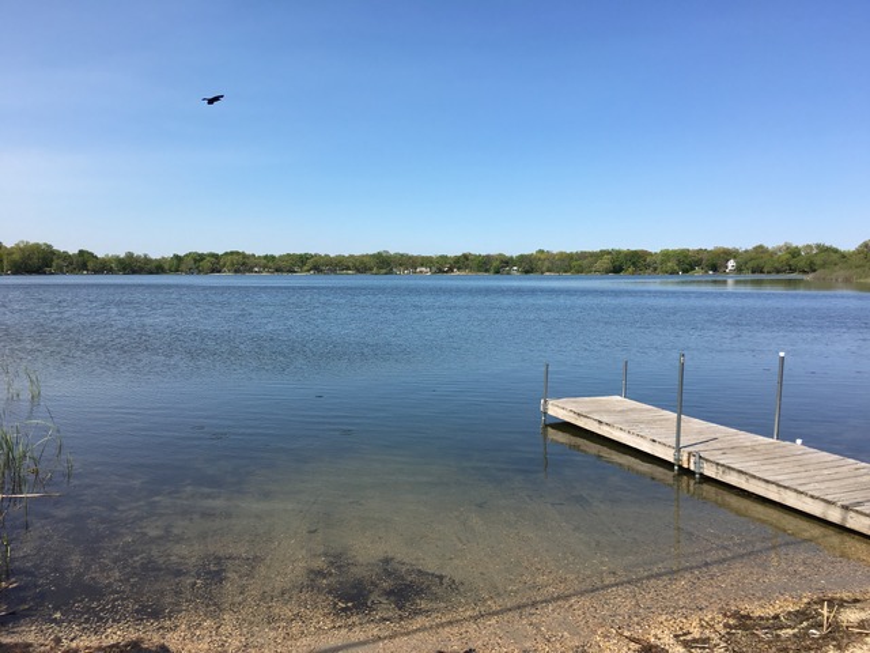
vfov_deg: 48.2
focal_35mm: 29
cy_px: 326
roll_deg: +0.4
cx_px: 435
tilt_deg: -4.3
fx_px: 729
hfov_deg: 61.7
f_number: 2.2
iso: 25
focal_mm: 4.15
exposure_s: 1/1748
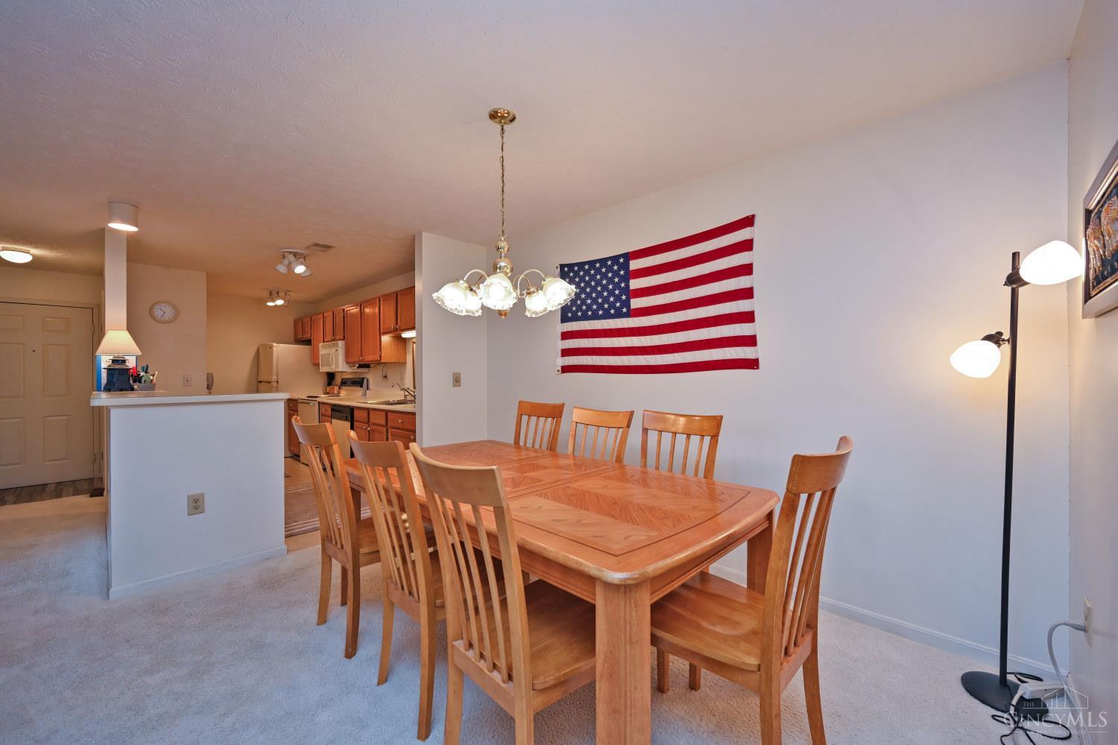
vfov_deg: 81.2
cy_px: 372
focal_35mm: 14
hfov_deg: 104.3
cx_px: 559
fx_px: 435
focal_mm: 14
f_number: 4.5
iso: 200
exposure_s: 1/60
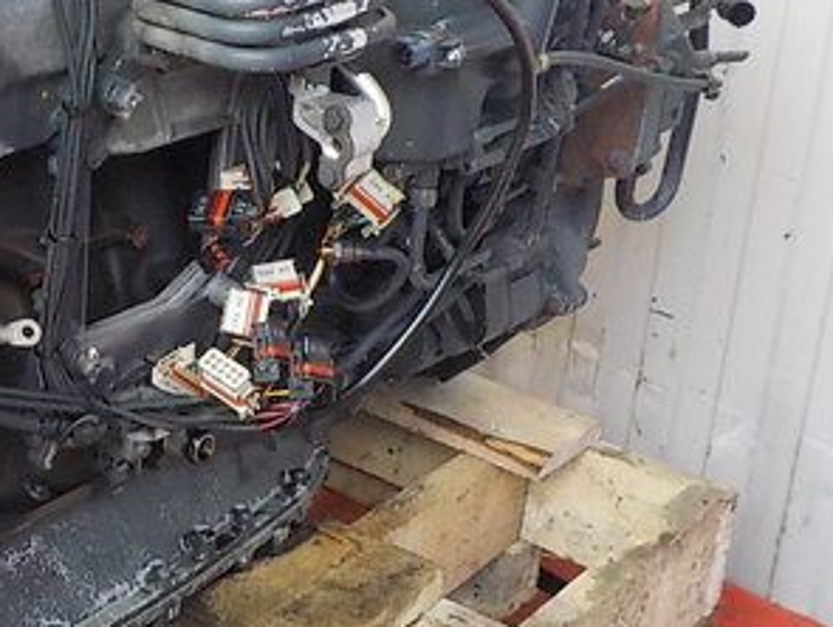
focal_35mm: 65
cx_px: -8
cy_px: 181
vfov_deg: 22.5
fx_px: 1566
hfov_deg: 27.9
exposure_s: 1/30
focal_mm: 4.1
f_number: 3.3
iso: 360
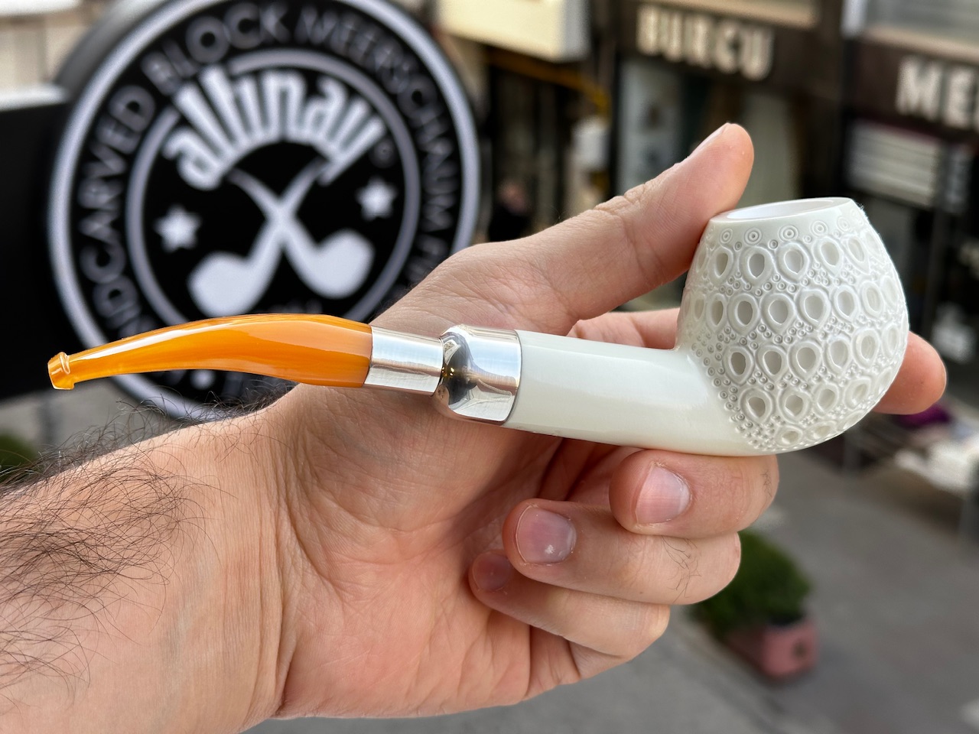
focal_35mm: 48
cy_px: 367
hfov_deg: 39.7
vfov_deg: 30.3
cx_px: 490
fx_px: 1358
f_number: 1.78
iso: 64
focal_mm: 6.86
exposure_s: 1/376
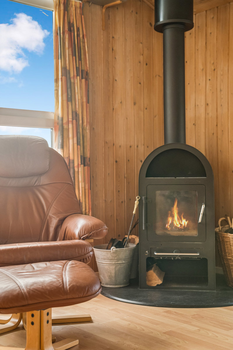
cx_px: 116
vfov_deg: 38.9
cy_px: 175
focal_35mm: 51
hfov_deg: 26.5
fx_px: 495
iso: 1250
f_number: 3.5
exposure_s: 1/400
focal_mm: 51
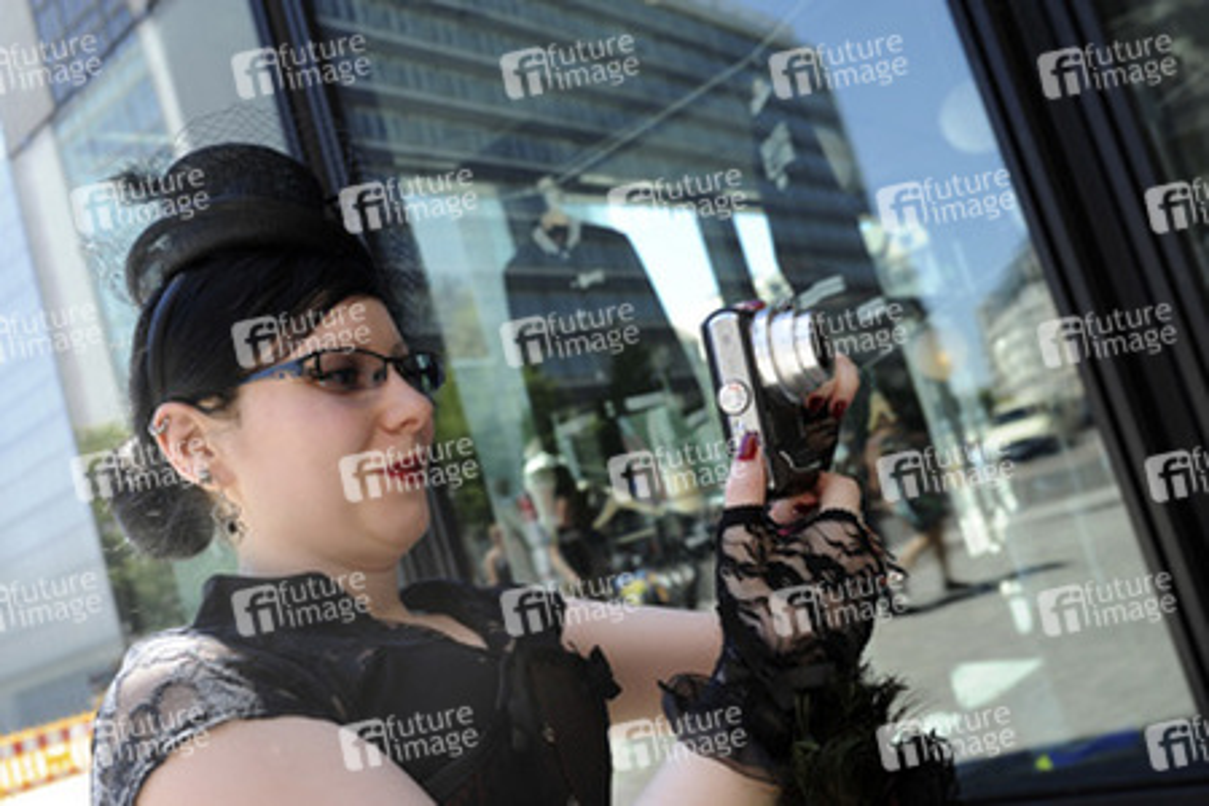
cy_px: 403
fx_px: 1175
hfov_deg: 54.4
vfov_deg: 37.9
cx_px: 604
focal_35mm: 35
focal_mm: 35
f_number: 7.1
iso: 320
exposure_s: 1/160
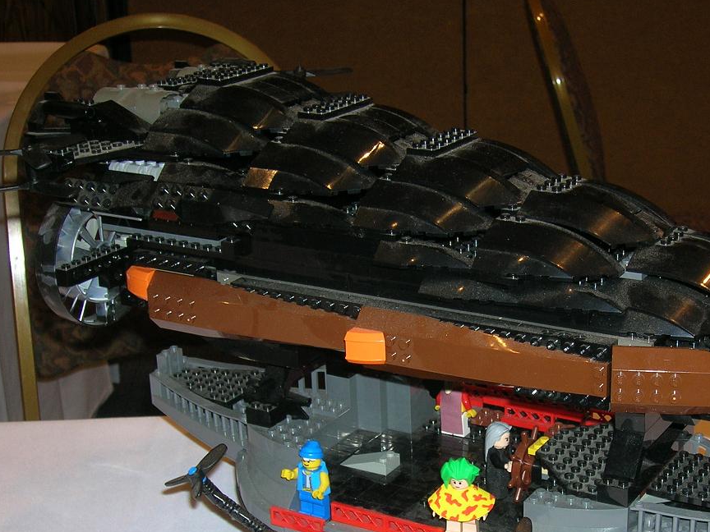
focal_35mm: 63
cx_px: 472
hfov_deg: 30.5
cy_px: 378
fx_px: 1292
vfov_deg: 23.1
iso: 50
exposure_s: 1/60.1
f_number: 3.1
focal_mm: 7
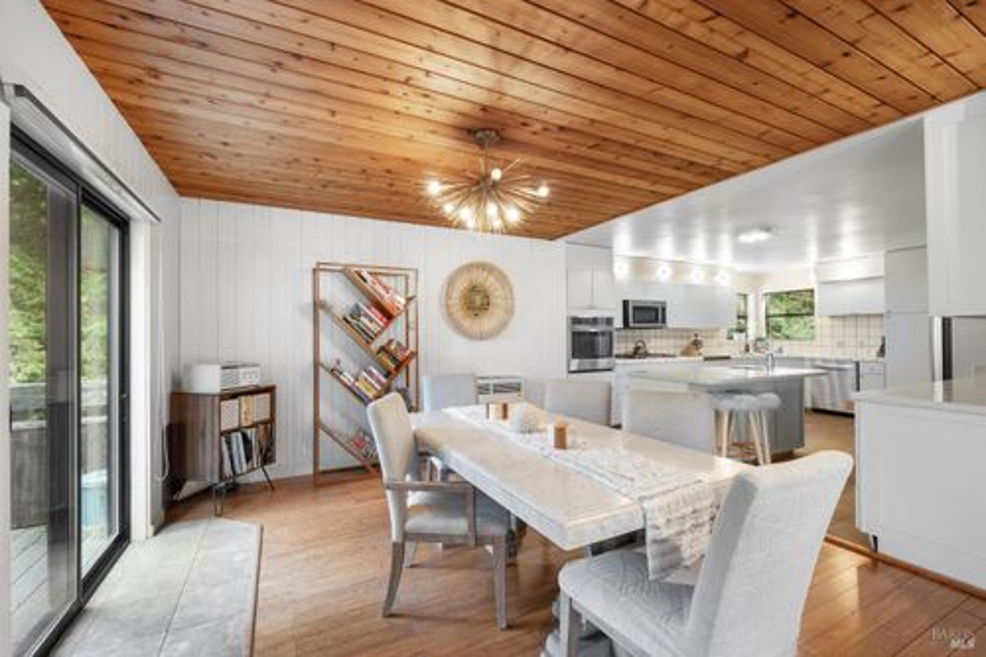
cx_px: 493
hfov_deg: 100.4
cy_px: 328
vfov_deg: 77.3
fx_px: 411
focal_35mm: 15
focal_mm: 10
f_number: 8
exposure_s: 2.5
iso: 250
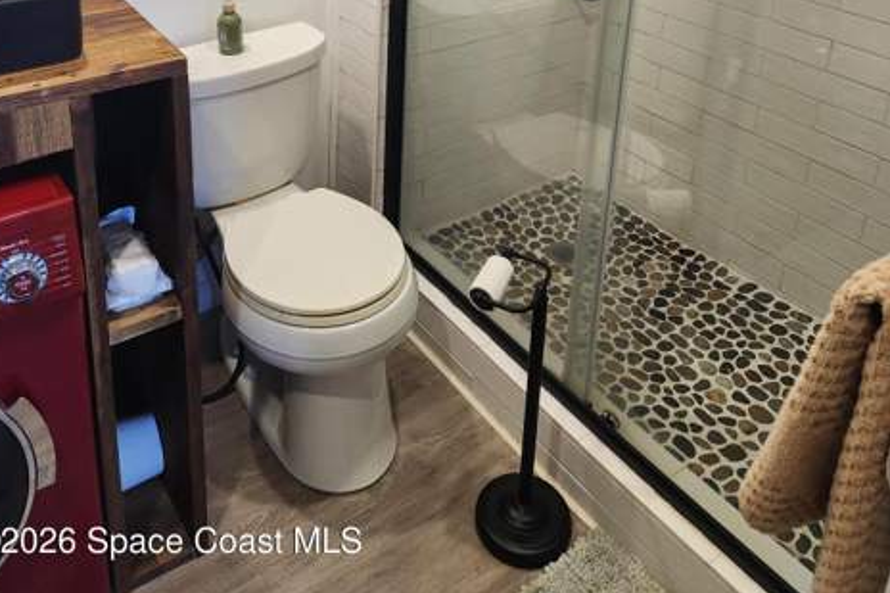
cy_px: -17
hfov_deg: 57.2
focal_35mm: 33
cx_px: 432
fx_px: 815
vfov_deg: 35.6
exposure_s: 1/120
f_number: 1.8
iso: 250
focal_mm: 5.4
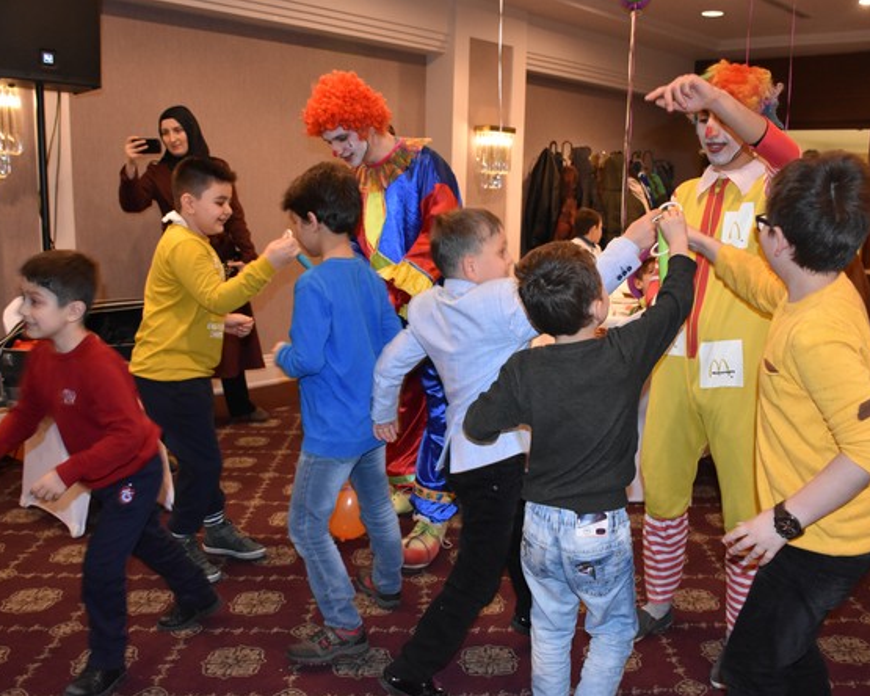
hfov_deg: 52.7
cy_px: 349
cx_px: 481
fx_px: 875
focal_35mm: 34
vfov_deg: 43.4
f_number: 3.5
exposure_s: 1/60
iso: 2200
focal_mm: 20
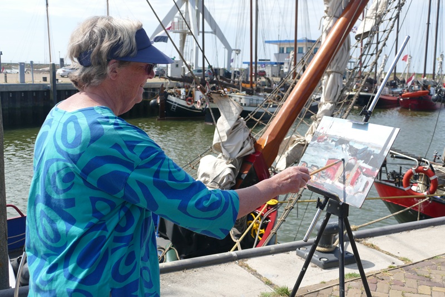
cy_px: 148
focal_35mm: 43
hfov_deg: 45.4
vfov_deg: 31.2
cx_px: 222
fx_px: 531
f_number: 3.2
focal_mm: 15.51
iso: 125
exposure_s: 1/1600
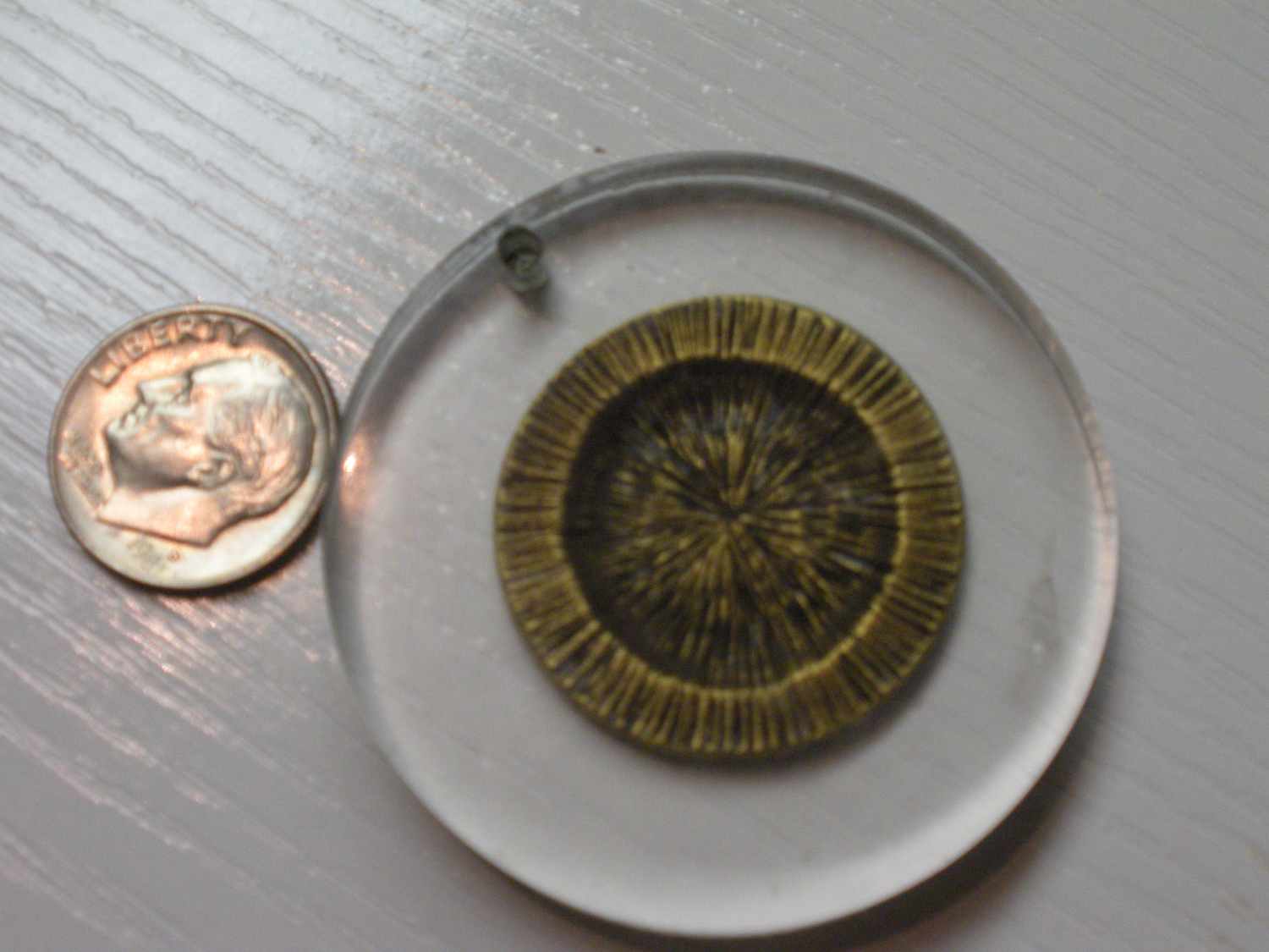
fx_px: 1906
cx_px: 634
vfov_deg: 28.0
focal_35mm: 52
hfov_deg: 36.8
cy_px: 476
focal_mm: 9.1
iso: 334
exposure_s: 1/71.7
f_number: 4.4
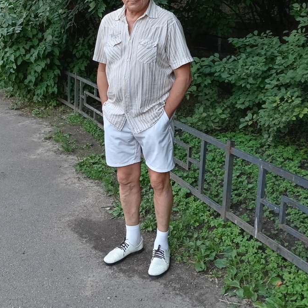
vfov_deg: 34.2
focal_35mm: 49
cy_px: 94
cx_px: 138
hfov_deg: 34.6
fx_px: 493
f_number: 1.8
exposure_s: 1/33.3
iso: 218
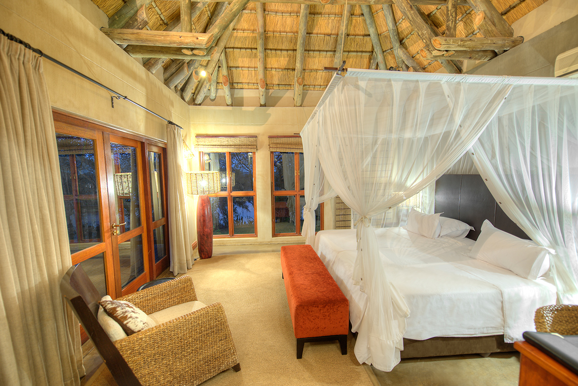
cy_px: 193
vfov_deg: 77.3
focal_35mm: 15
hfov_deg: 100.4
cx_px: 289
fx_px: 241
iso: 200
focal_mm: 15
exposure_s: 1/3
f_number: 2.8
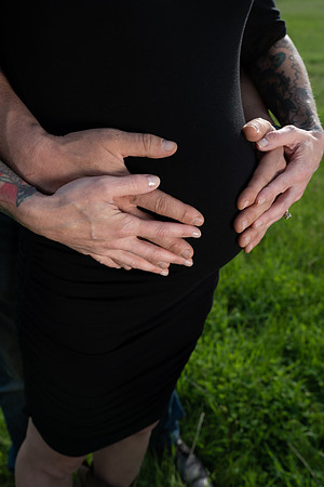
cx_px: 162
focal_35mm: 40
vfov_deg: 48.5
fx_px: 540
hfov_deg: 33.4
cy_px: 244
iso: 100
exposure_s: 1/125
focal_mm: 40
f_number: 6.3
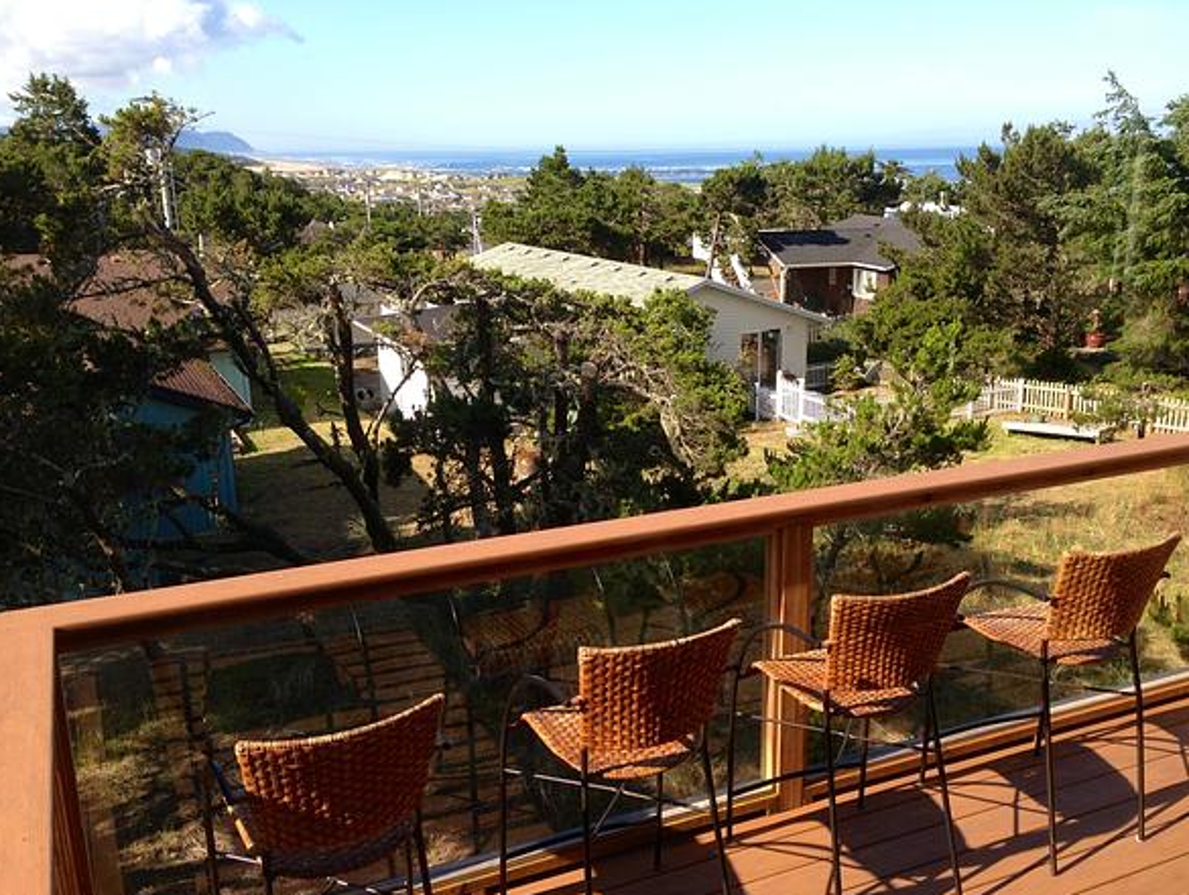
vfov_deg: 40.8
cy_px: 457
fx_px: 1203
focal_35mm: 35
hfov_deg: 52.6
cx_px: 620
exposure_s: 1/471
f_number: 2.4
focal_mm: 4.13
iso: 50
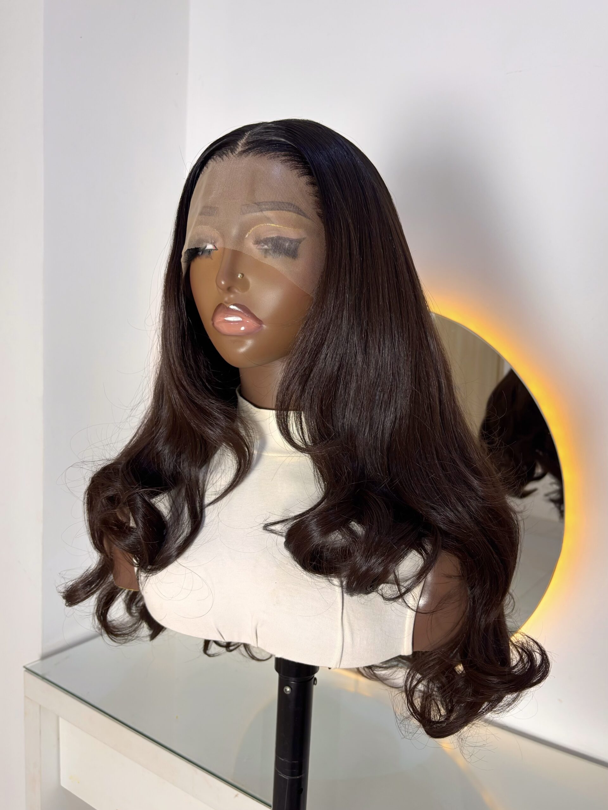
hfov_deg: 53.1
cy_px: 405
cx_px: 304
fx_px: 609
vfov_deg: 67.3
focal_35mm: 26
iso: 125
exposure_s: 1/100
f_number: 1.6
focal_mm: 5.96
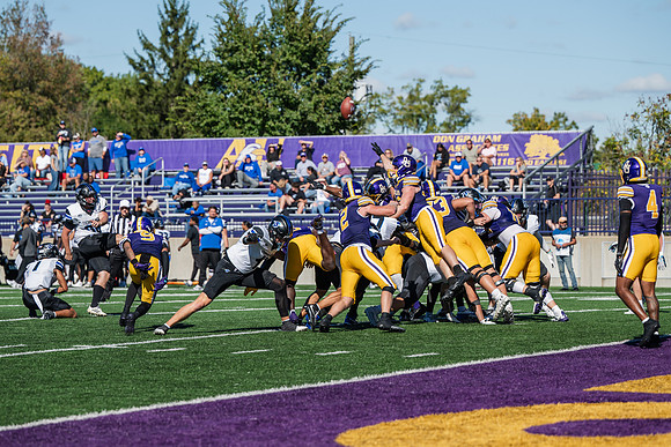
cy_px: 188
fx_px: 2495
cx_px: 343
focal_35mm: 134
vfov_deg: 10.3
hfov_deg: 15.3
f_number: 3.2
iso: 80
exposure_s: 1/1600
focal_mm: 110
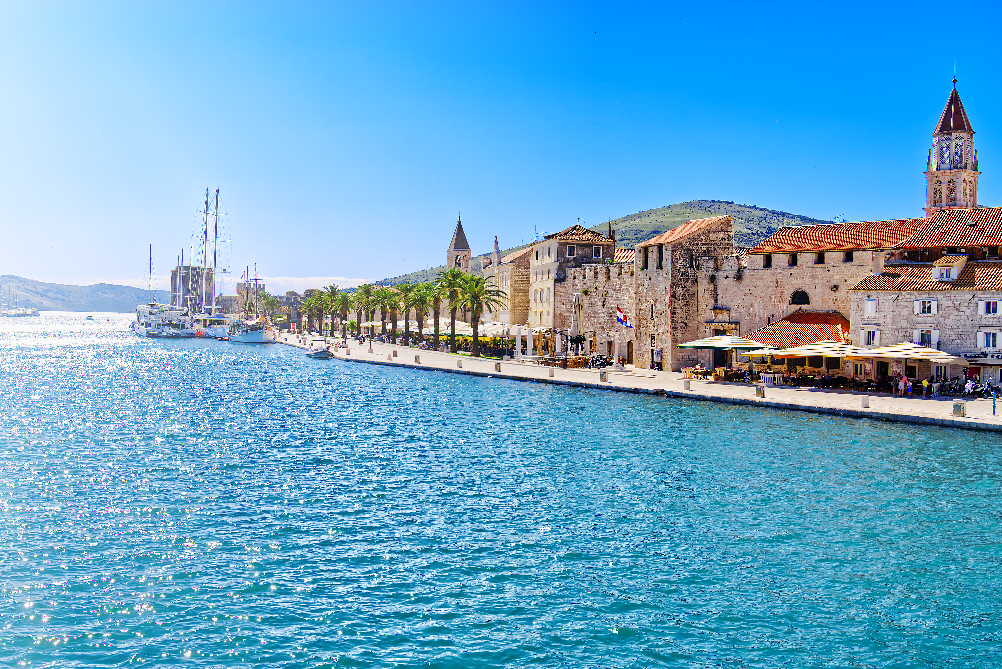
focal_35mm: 36
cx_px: 501
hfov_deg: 53.1
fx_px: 1003
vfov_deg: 36.9
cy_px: 334
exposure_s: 1/1600
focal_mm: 24
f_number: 4.5
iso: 100
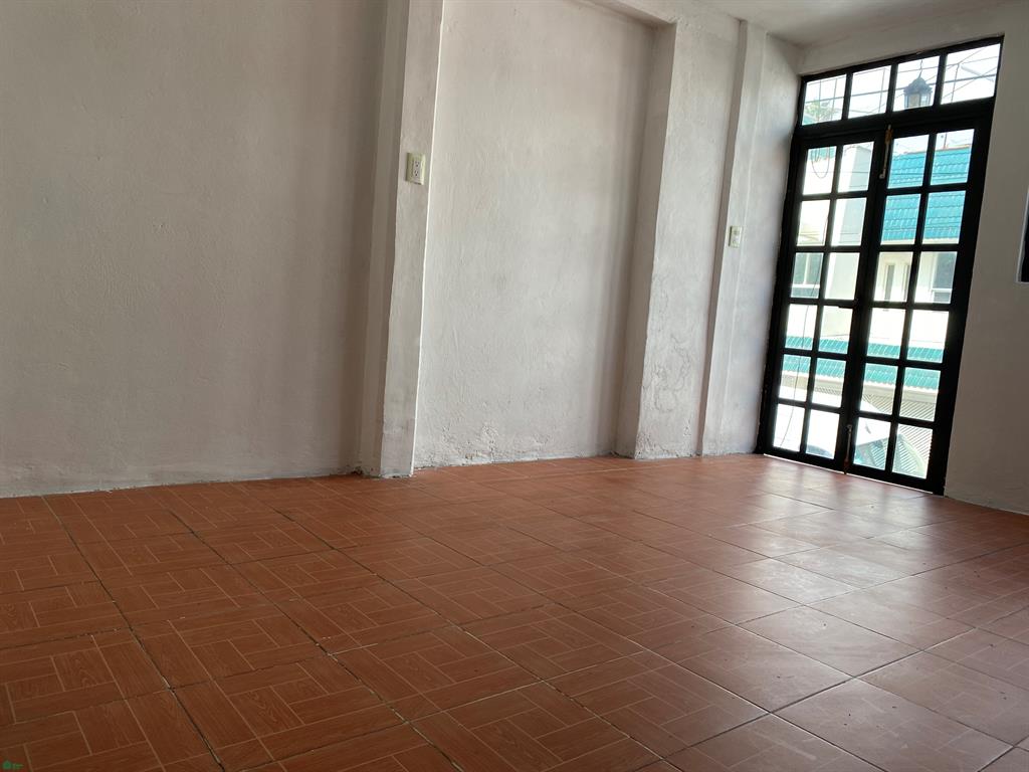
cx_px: 514
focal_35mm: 26
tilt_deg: -5.3
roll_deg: -4.9
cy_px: 386
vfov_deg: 53.1
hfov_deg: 67.3
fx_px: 773
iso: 40
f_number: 1.8
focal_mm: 4.25
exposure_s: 1/122
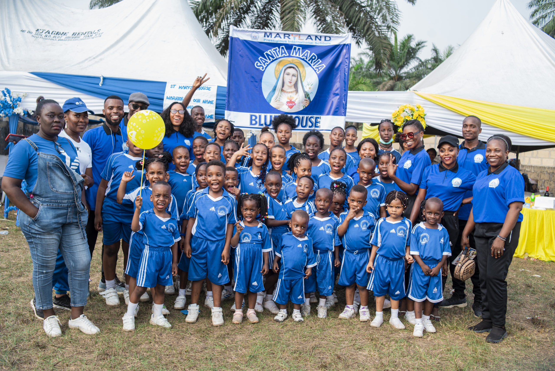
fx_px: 540
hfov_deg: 54.4
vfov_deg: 37.9
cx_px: 278
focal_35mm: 35
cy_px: 186
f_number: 4
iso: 200
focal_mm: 35
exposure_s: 1/250
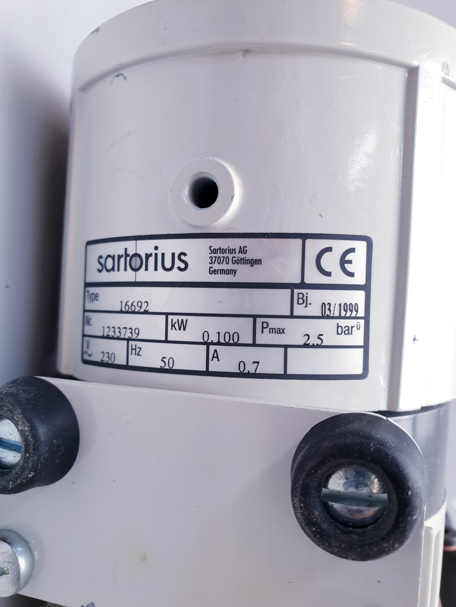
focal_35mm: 26
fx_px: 457
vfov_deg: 67.3
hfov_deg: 53.1
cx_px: 228
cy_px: 304
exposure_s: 1/50
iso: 80
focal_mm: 4.3
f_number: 2.4
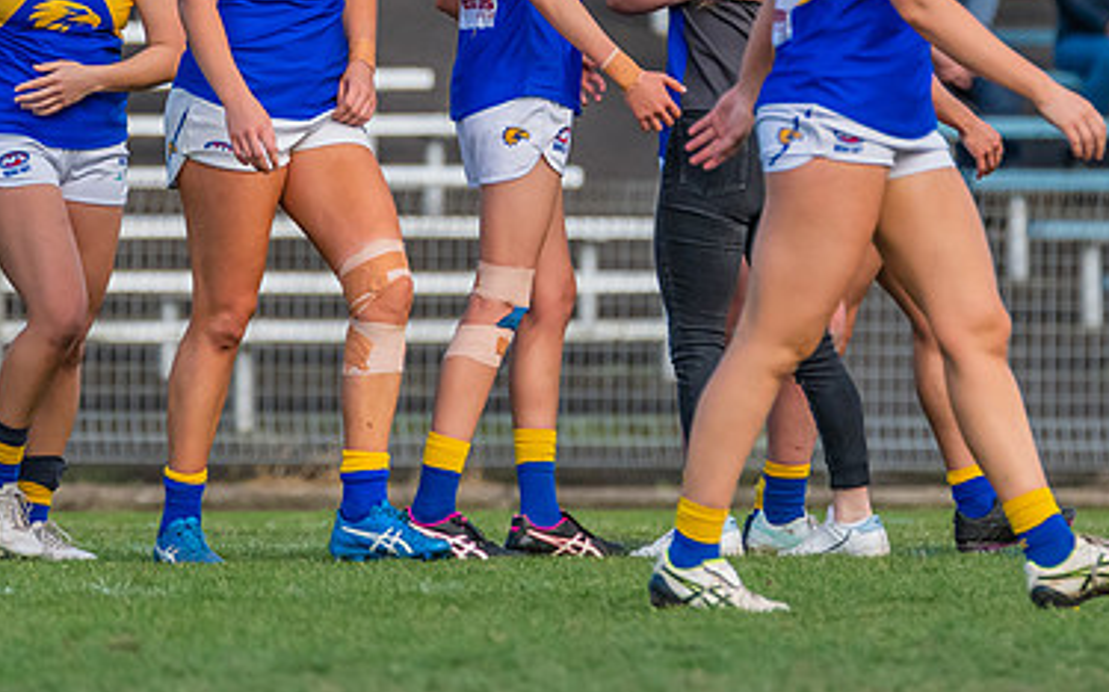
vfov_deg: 1.1
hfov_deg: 1.7
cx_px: 597
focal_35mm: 1225
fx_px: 37008
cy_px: -160
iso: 1600
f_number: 6.3
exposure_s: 1/1600
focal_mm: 460
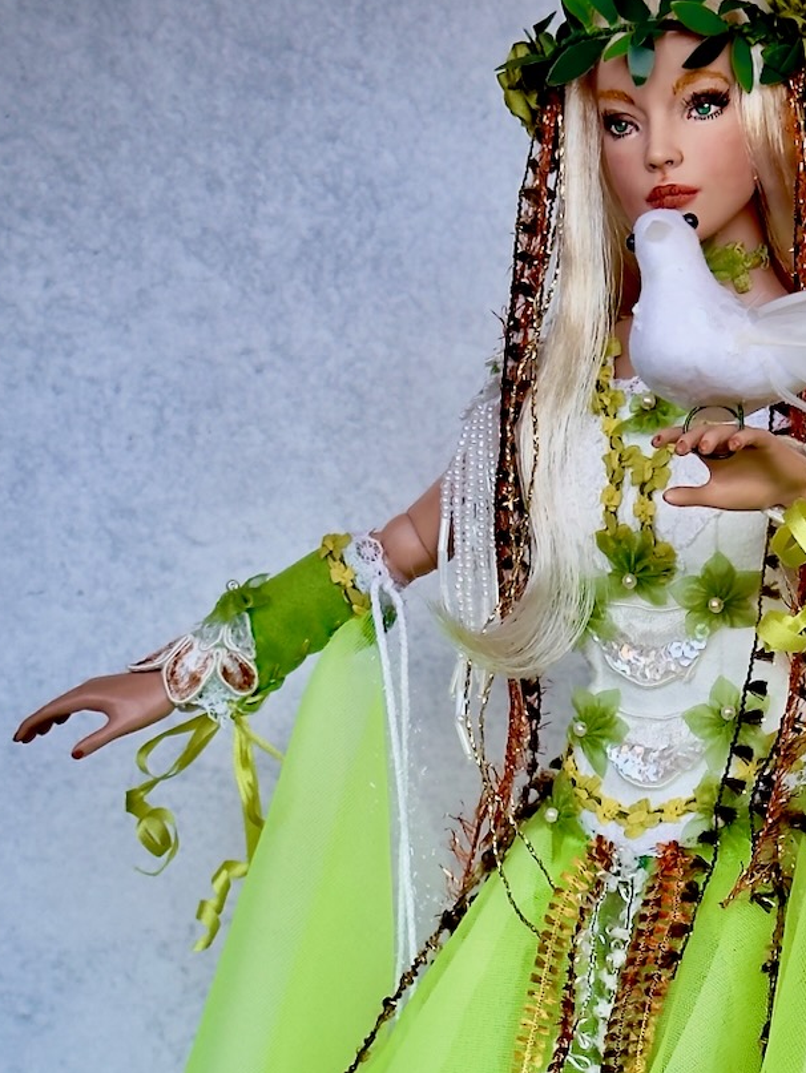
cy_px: 1052
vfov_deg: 18.0
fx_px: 3319
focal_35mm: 107
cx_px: 646
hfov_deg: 13.8
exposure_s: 1/195
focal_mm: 6.76
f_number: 1.78
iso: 50
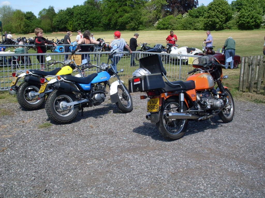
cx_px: 132
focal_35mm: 38
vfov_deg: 37.7
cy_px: 99
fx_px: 291
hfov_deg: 49.0
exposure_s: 1/180
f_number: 8.4
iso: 80
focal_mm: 6.3
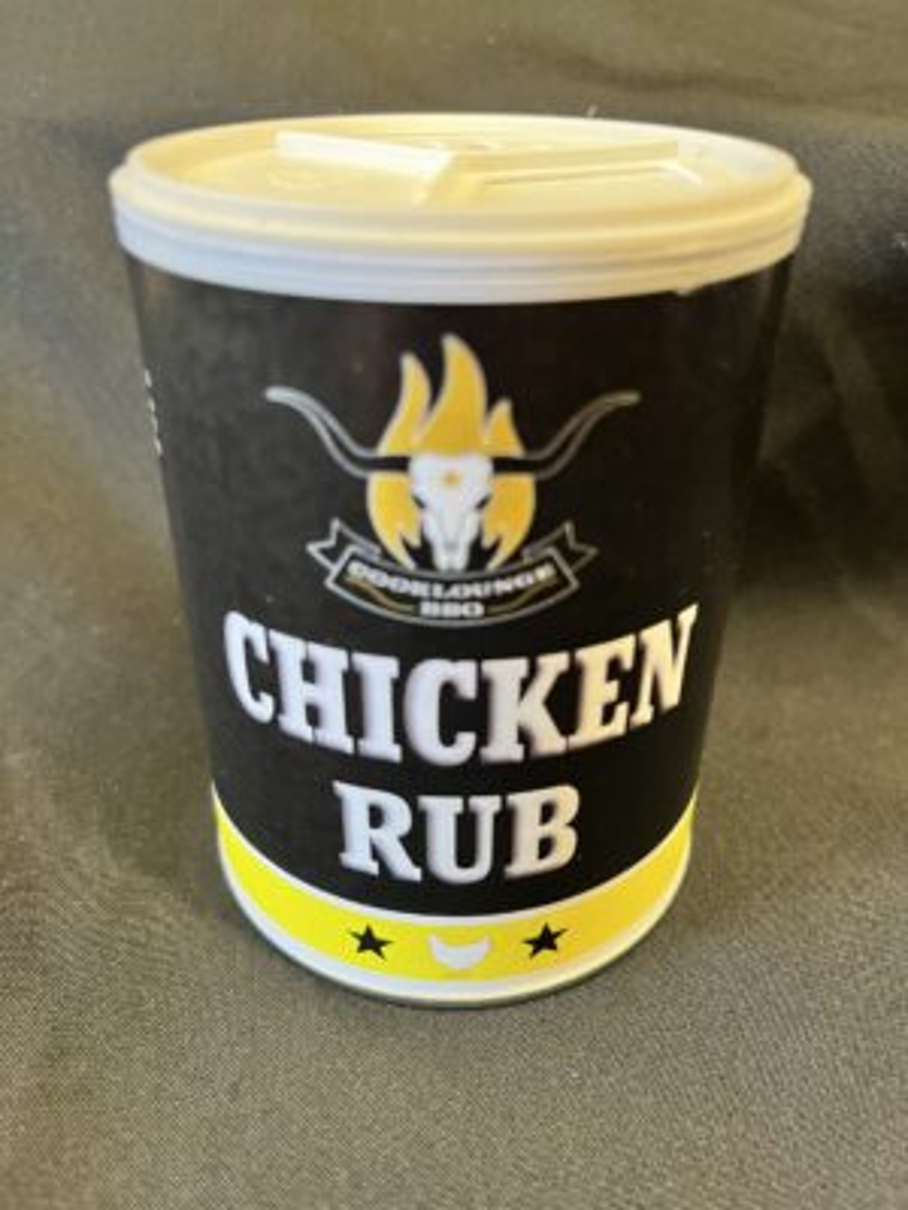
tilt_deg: -31.9
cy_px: 605
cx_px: 454
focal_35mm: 26
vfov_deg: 67.3
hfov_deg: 53.1
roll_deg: -0.9
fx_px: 909
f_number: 1.6
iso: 320
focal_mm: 5.1
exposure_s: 1/50
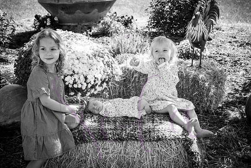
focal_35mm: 62
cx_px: 126
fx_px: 432
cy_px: 84
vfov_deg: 21.9
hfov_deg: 32.4
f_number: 8
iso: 400
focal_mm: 62
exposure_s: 1/500
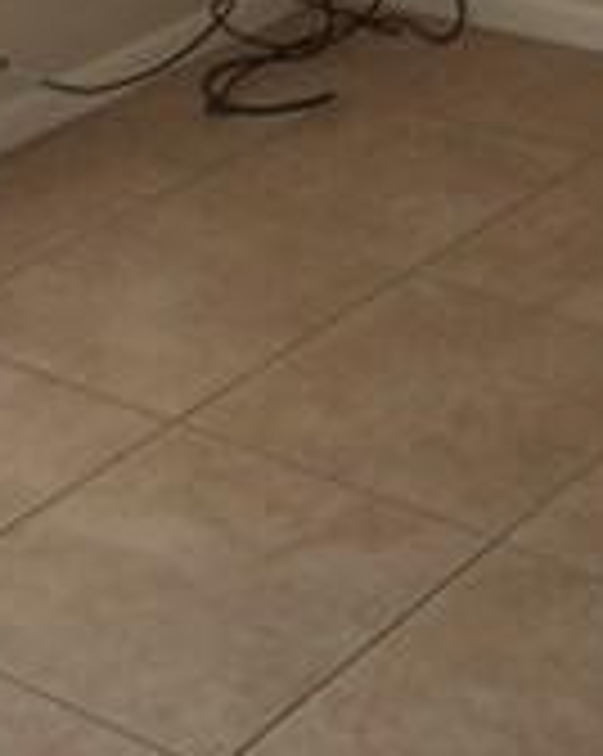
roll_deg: +1.8
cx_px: 374
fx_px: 2414
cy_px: -166
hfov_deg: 14.2
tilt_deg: -15.4
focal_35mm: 108
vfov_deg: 17.0
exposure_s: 1/30
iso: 64
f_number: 2.2
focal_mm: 4.15
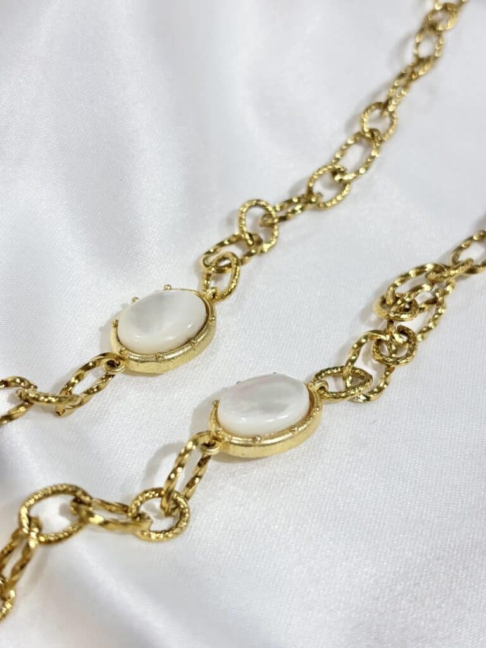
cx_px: 243
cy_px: 324
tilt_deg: -51.8
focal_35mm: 52
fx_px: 973
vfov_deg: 36.8
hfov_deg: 28.0
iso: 32
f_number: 1.6
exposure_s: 1/245
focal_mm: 5.96
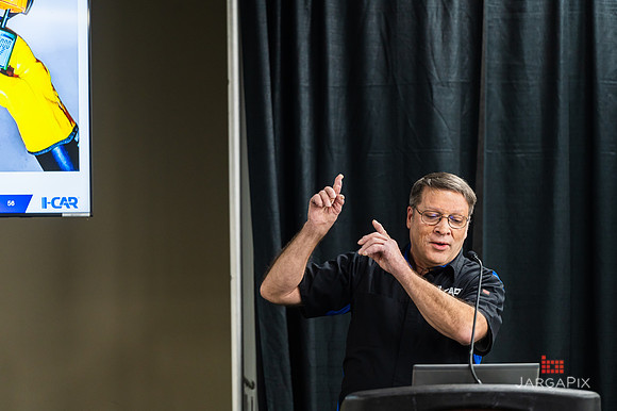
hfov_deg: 9.9
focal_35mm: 208
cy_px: 206
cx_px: 308
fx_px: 3570
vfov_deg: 6.6
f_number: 3.2
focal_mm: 200
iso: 1250
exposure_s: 1/200
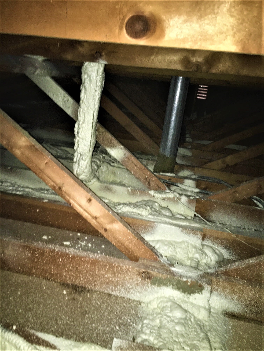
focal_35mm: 29
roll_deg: -9.0
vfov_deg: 61.7
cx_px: 132
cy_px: 176
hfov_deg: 48.2
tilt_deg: -18.0
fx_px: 295
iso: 125
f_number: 2.2
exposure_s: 1/16
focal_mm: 4.15
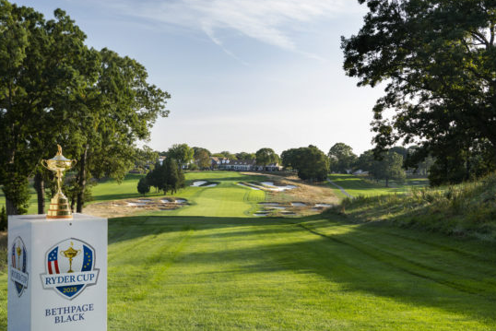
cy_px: 180
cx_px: 204
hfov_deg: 42.6
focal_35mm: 46
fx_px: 634
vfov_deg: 29.2
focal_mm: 33
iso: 50
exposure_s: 1/25
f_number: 8
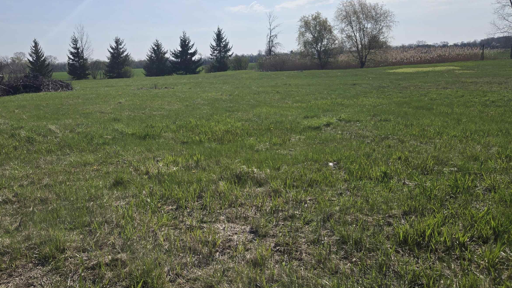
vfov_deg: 35.6
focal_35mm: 33
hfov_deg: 59.3
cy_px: 140
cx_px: 221
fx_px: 448
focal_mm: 5.4
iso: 25
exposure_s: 1/5002
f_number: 1.8
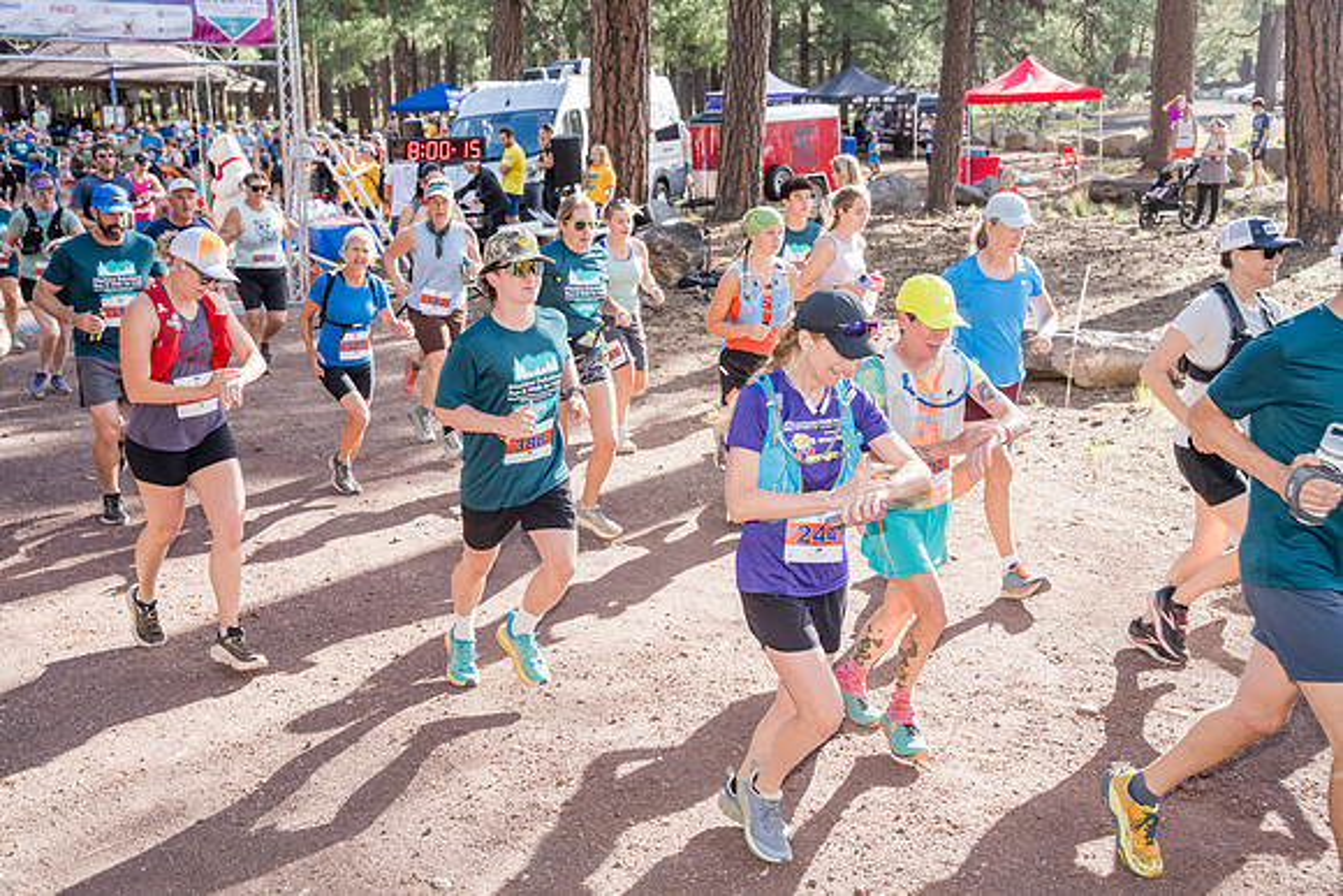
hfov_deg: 49.1
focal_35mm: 39
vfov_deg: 33.9
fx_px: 1470
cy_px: 448
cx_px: 672
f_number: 5
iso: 800
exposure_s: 1/640
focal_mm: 39.4
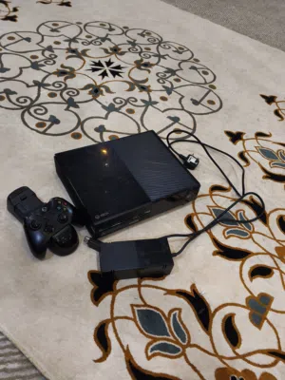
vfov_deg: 73.9
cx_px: 142
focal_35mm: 23
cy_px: 190
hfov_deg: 58.9
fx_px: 252
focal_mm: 4.09
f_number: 1.6
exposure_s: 1/33.3
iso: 877
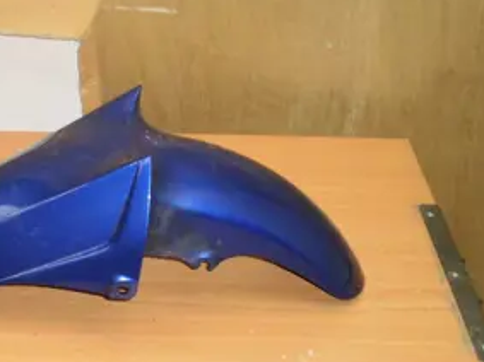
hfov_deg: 31.1
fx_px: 853
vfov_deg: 24.0
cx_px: 116
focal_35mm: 61
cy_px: 176
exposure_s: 1/30
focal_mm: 6.3
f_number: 3.1
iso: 125
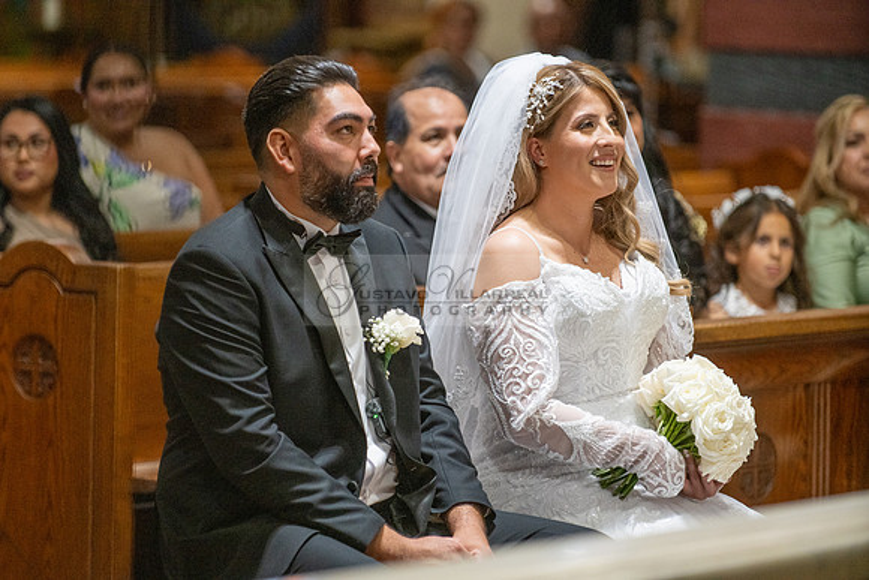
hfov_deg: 10.3
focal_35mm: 200
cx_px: 434
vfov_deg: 6.9
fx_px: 4829
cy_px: 290
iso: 3200
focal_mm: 200
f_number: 2.8
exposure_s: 1/320
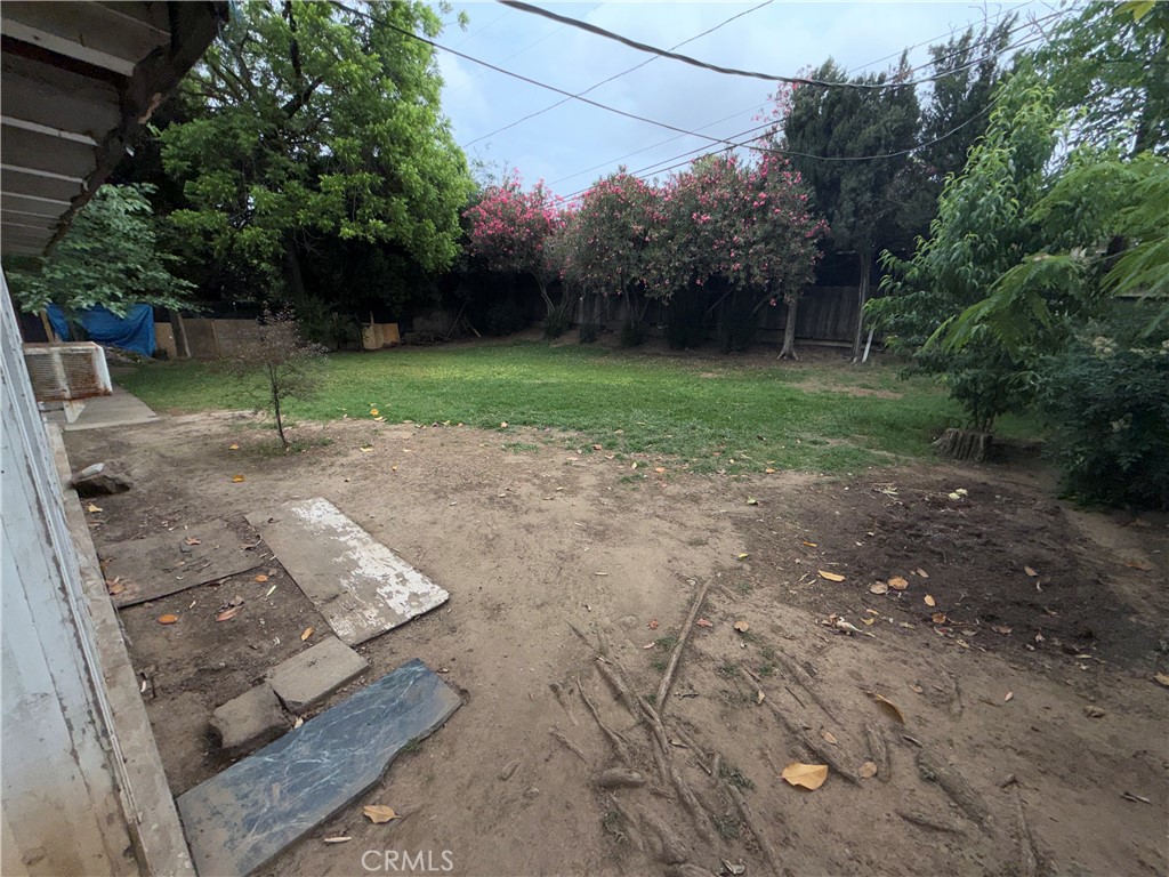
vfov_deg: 85.7
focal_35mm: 14
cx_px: 584
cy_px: 438
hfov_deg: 102.1
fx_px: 473
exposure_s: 1/1033
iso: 16
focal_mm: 2.22
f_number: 2.2
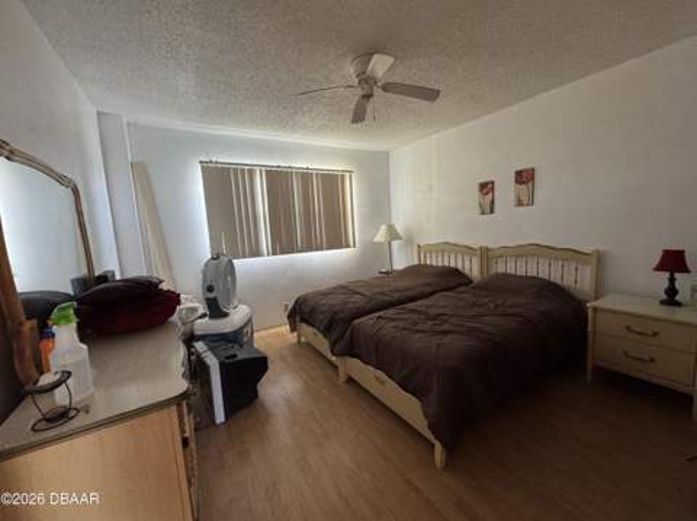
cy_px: 260
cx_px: 348
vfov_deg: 85.6
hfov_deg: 102.1
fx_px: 282
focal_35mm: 14
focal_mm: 2.22
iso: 500
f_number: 2.2
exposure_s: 1/60
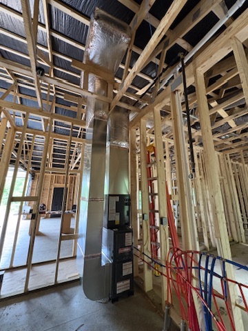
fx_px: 134
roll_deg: -0.6
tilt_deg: +13.3
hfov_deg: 85.7
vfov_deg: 102.1
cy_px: 166
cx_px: 124
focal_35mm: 14
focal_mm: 2.22
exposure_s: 1/60
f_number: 2.2
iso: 640
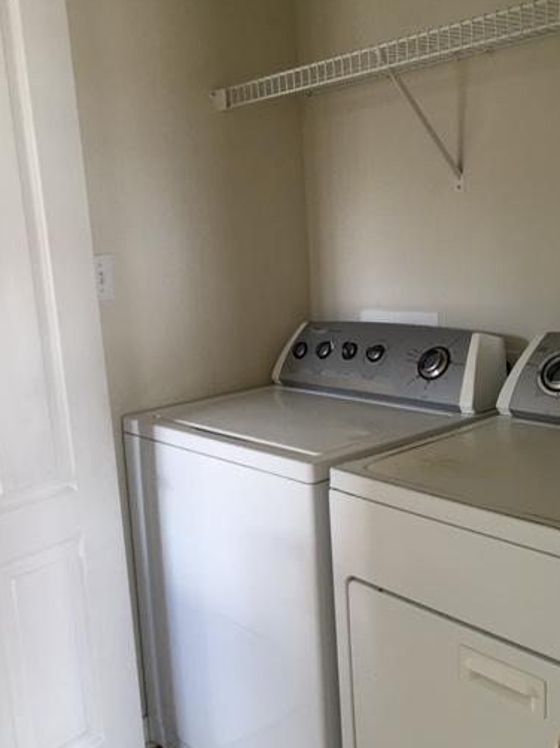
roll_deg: +4.3
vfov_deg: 50.1
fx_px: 799
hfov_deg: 38.5
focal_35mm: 37
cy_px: 395
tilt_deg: -10.6
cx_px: 234
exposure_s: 1/15
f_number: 2.2
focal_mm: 4.15
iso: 32
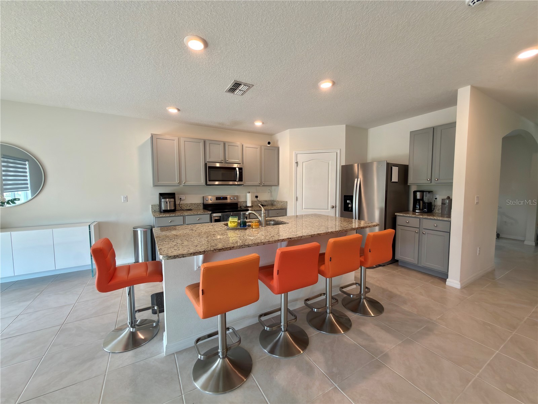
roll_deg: +0.8
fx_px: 218
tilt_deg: -4.5
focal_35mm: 14
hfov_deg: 102.1
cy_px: 202
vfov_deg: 85.7
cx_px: 269
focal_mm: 2.22
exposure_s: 1/40
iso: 50
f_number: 2.2
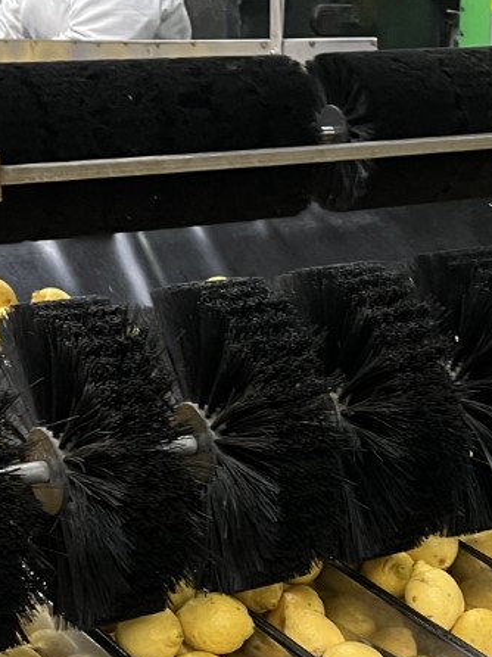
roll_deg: -3.8
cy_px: 636
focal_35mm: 84
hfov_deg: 17.4
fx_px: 1593
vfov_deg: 22.5
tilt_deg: -26.6
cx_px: 373
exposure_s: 1/50
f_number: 1.6
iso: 125
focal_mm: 5.1
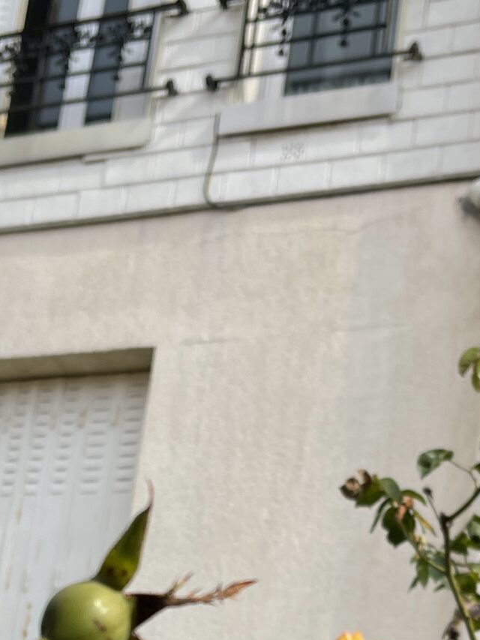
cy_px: 624
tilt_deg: +14.4
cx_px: 251
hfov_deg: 18.9
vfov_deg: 24.0
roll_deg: -2.4
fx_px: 1442
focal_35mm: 78
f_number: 1.6
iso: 32
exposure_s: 1/3788
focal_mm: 5.1
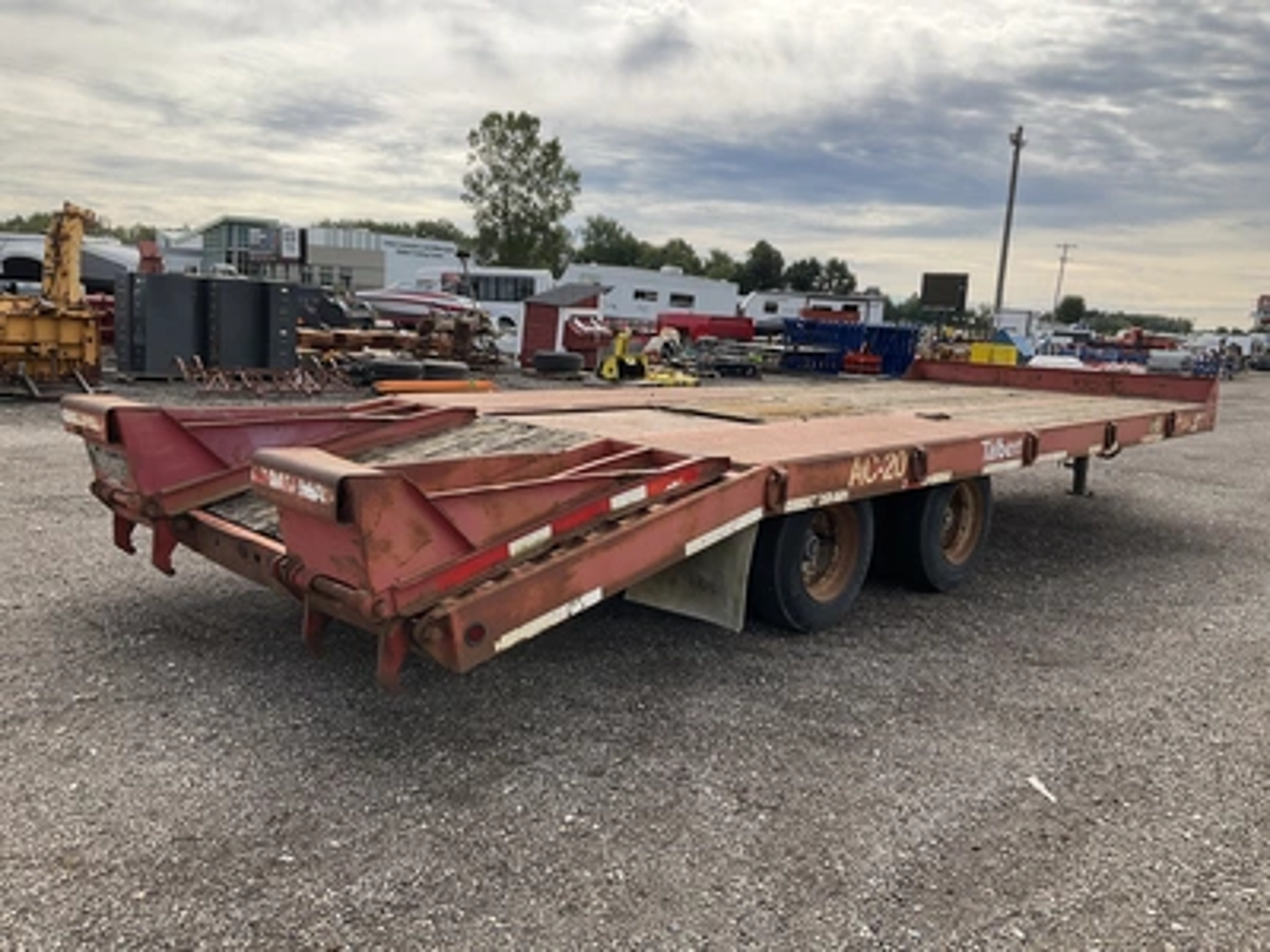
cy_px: 476
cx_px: 635
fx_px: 1064
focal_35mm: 29
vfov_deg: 48.2
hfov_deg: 61.7
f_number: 1.8
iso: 25
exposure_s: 1/1412
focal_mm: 3
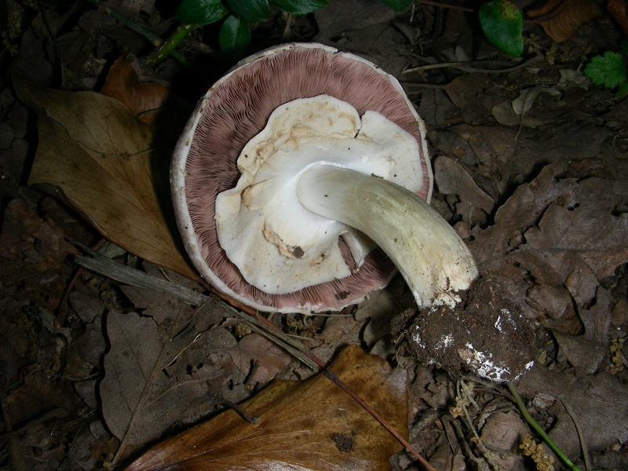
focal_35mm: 38
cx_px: 314
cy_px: 236
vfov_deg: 37.7
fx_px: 689
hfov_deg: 49.0
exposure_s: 1/60.1
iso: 50
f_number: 6.8
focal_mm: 6.3
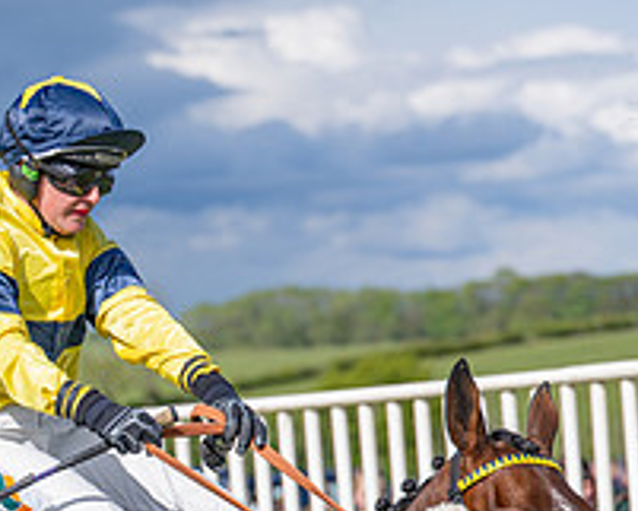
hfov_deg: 8.7
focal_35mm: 221
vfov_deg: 6.9
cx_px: 217
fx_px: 4175
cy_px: 686
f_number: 2.8
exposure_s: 1/2000
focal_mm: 70
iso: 100
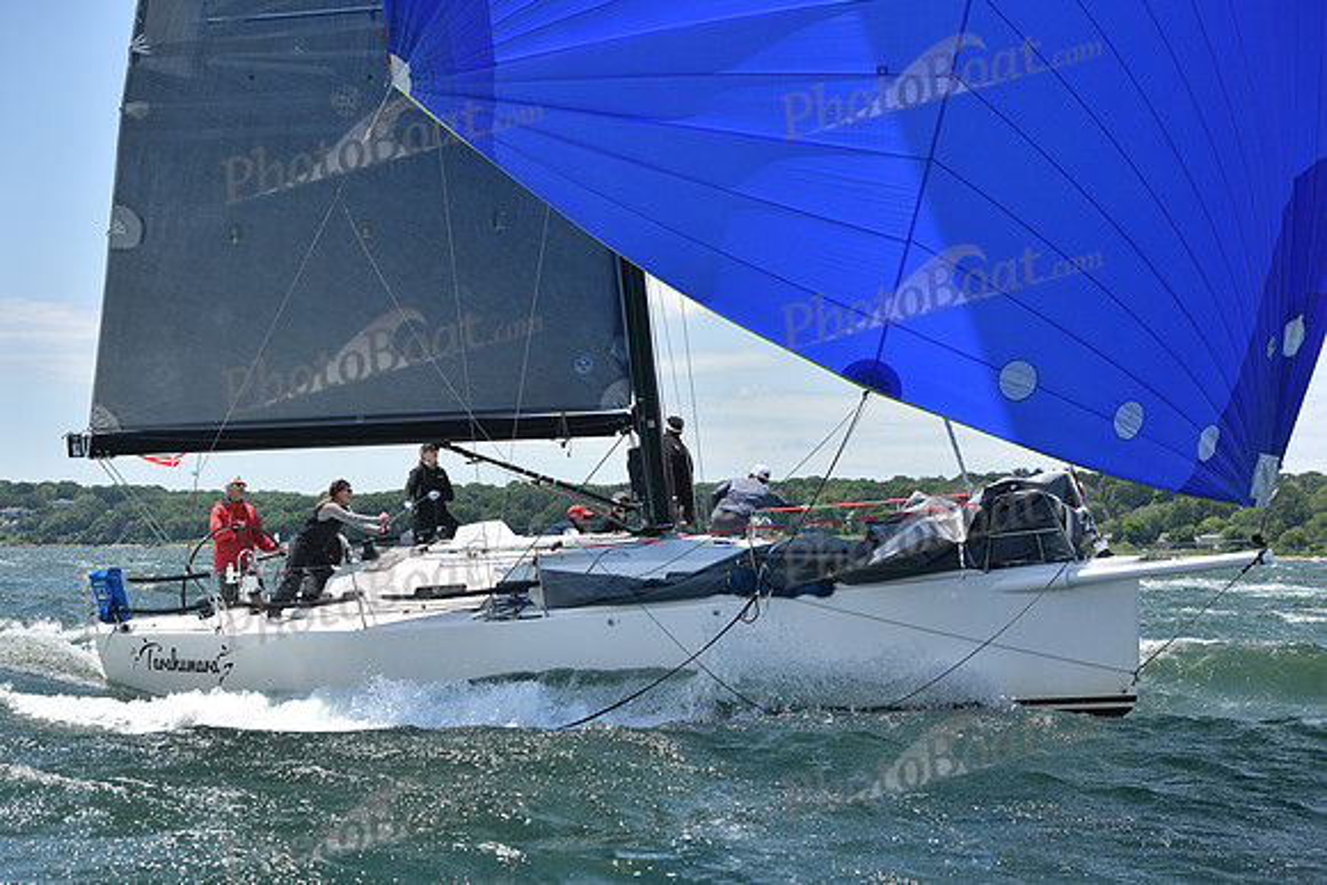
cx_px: 664
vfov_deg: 19.5
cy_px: 442
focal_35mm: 70
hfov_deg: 28.8
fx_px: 2581
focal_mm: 70
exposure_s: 1/1250
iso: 250
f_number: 6.3
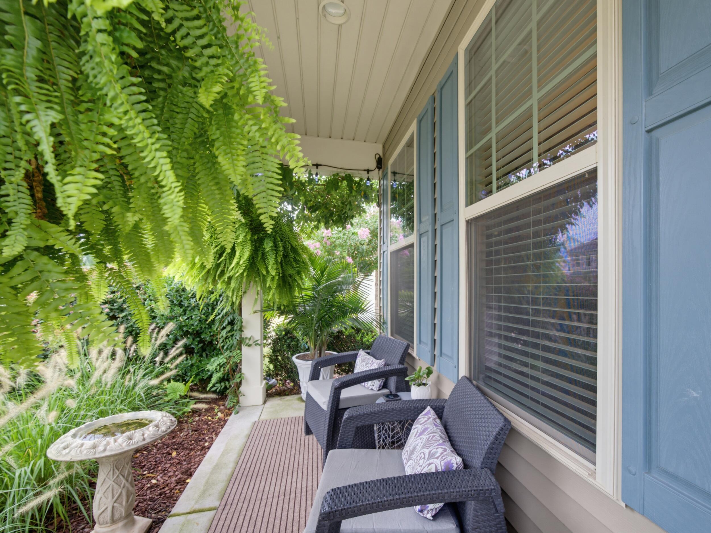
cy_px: 284
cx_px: 394
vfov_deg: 81.6
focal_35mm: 15
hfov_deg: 97.8
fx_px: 308
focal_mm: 13
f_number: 7.1
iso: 800
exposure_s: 1/13
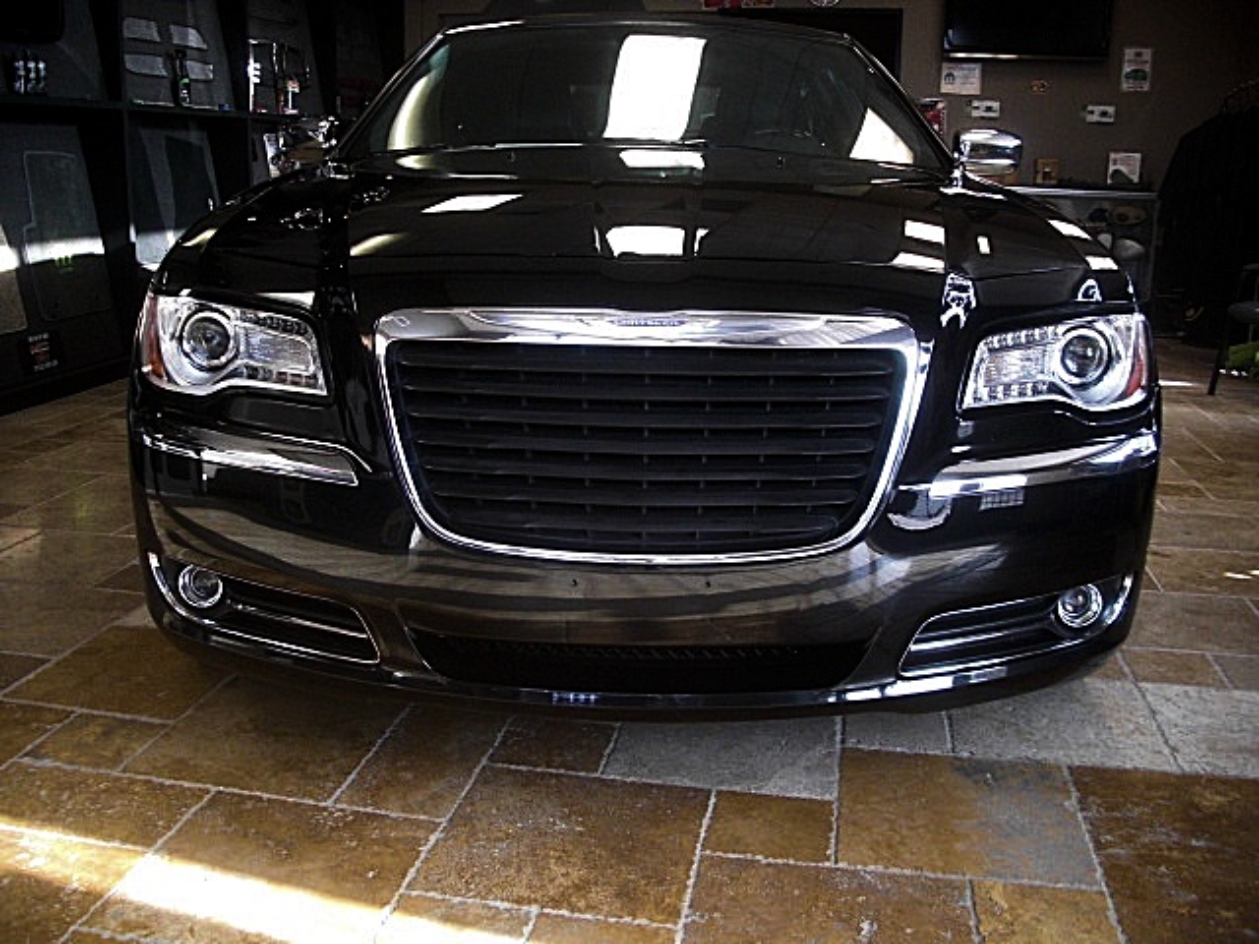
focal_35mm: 36
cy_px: 472
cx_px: 630
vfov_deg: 39.7
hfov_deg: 51.4
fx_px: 1309
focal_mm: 6.3
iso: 400
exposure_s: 1/80
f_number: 2.8
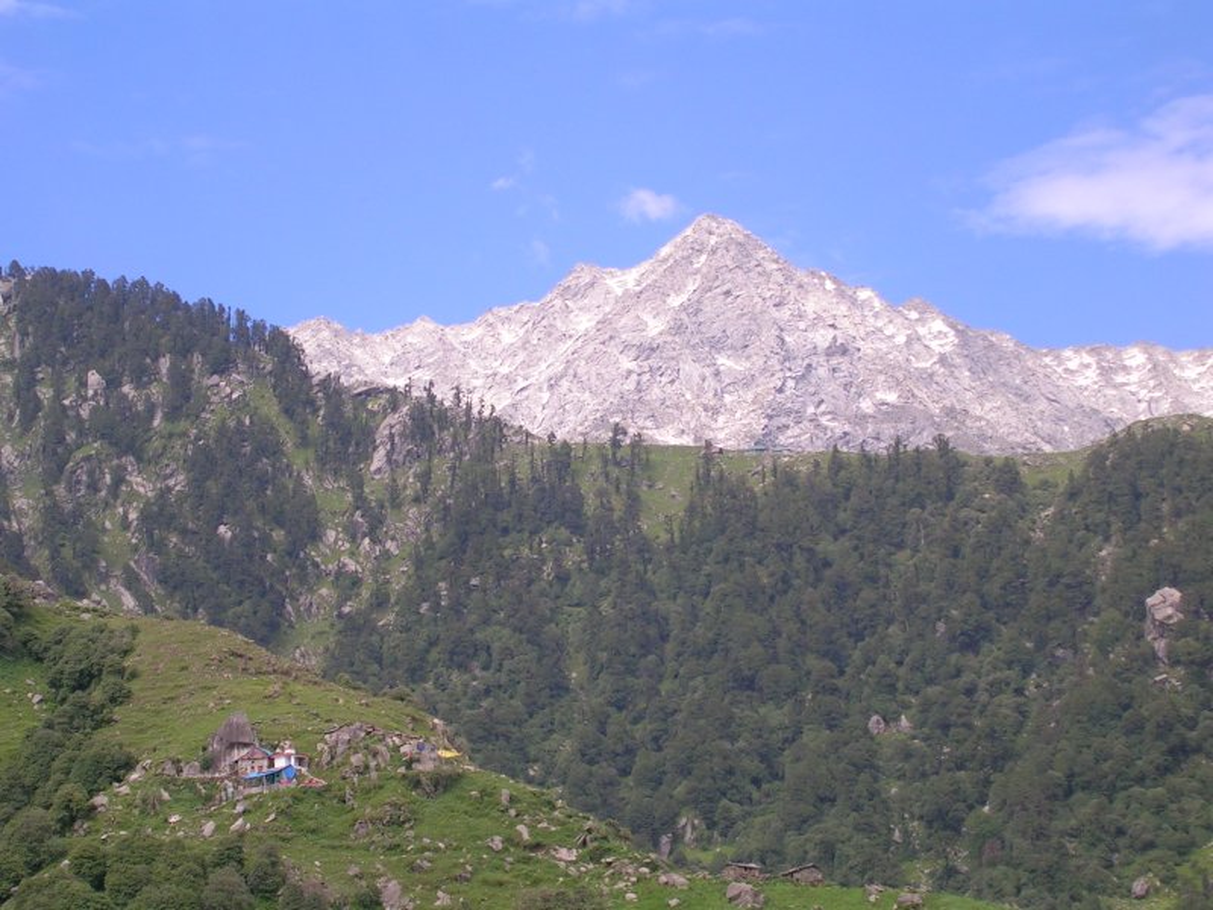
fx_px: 3679
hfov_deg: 18.7
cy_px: 455
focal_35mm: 105
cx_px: 606
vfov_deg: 14.1
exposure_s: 1/214
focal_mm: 16.2
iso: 50
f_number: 4.9
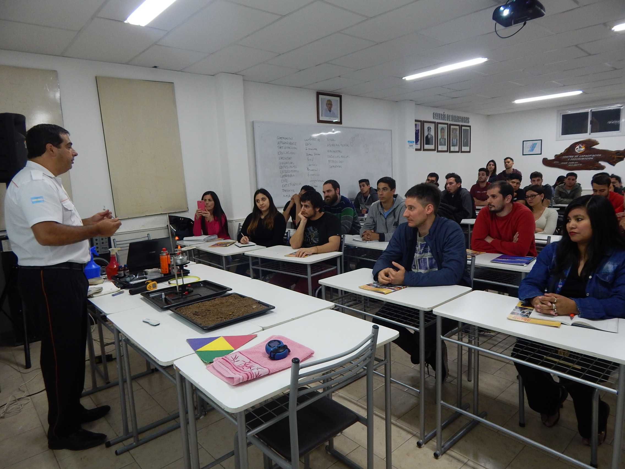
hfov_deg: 76.4
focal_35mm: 22
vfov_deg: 61.1
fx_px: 397
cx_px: 312
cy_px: 234
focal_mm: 4
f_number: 3
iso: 180
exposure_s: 1/30
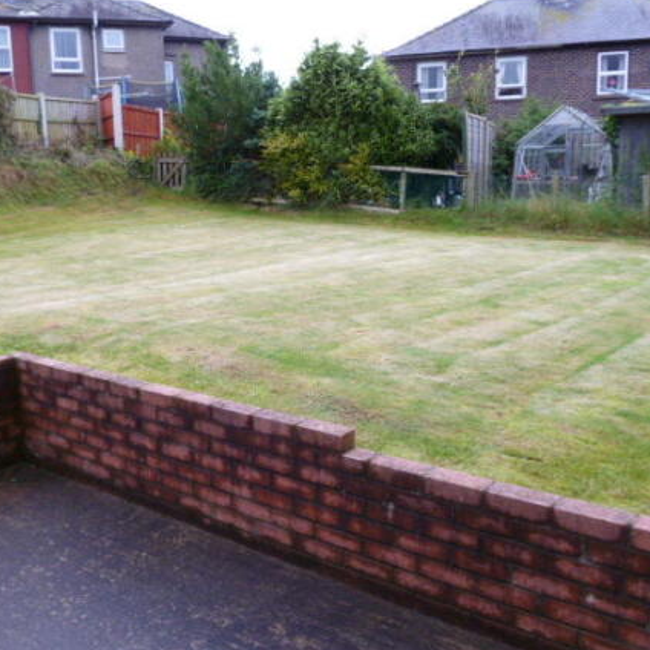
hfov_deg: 48.2
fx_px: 722
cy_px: 326
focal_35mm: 34
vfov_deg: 48.5
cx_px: 264
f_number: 3.3
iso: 200
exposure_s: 1/60
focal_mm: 5
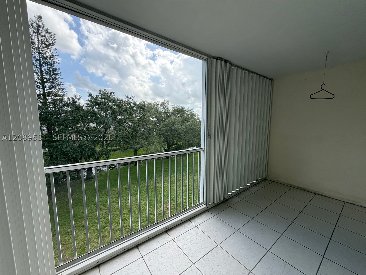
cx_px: 183
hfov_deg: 102.1
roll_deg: +0.3
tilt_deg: -6.8
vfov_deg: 85.7
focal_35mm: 14
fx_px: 148
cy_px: 138
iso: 64
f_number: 2.2
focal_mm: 2.22
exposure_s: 1/433
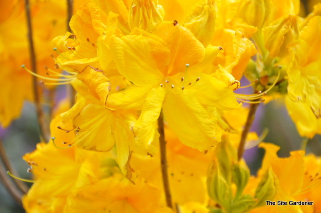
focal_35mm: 158
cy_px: 106
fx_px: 1403
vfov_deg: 8.7
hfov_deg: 13.1
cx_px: 160
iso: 200
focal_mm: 105
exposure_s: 1/180
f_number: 6.7
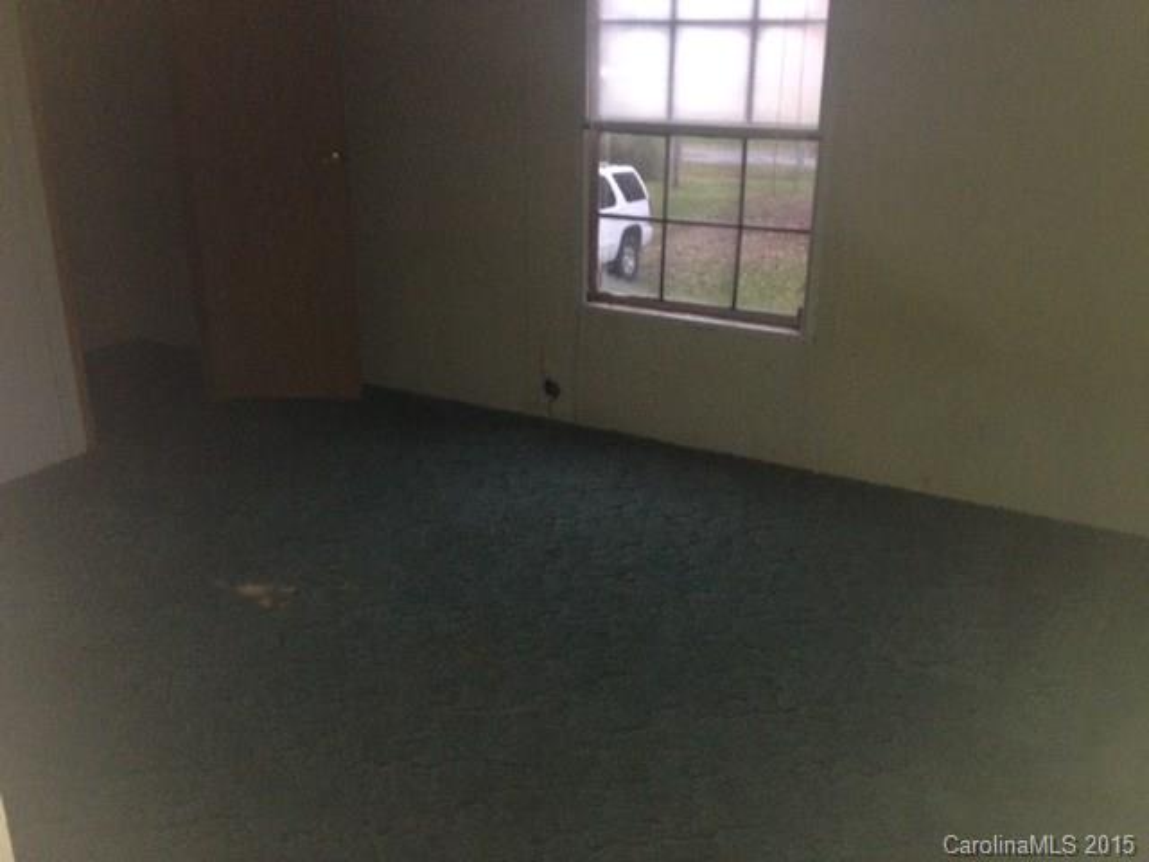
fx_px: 1162
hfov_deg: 52.6
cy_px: 431
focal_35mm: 35
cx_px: 574
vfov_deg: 40.7
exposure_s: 1/16
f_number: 2.4
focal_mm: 4.28
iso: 250
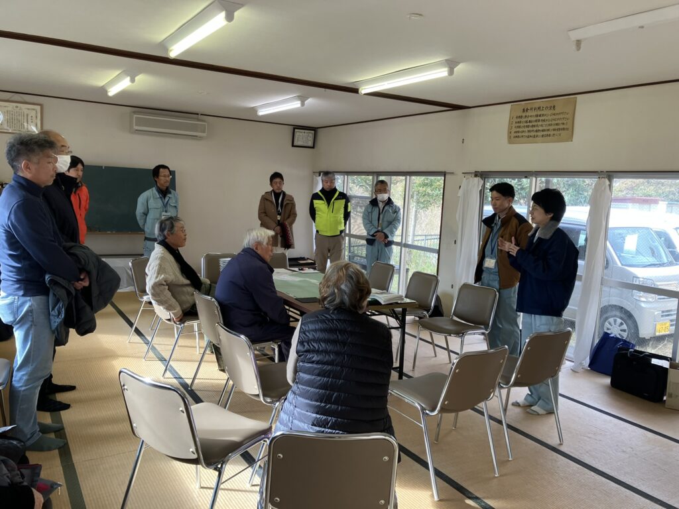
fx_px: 549
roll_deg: -2.9
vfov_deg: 49.7
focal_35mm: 28
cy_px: 254
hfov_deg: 63.4
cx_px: 340
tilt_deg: -4.8
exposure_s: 1/120
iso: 80
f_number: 1.8
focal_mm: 3.99
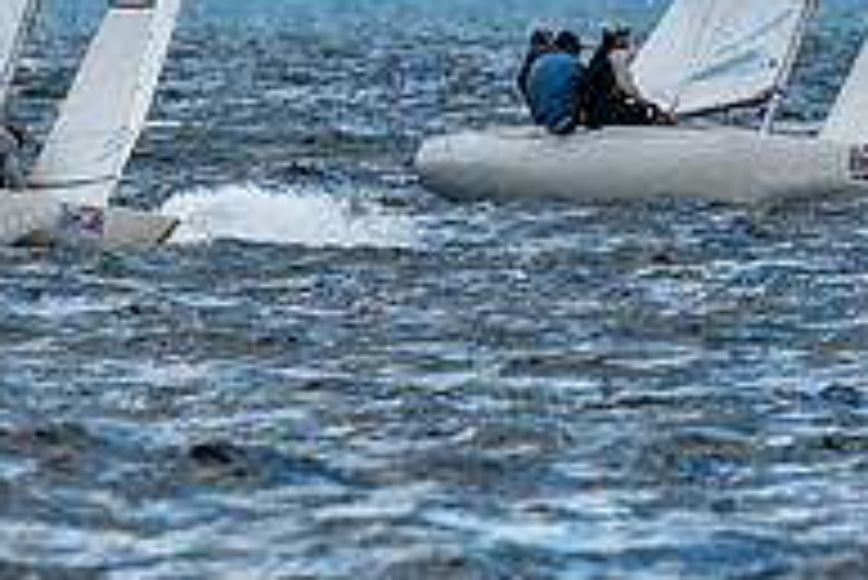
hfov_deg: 1.4
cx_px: -77
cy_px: -148
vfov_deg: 0.9
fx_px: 35614
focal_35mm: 1476
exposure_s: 1/3200
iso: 320
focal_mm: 300
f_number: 5.6
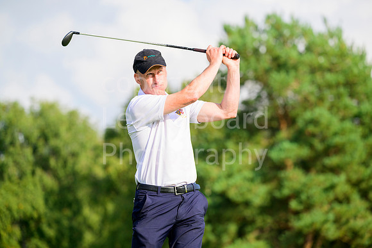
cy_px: 124
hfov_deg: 9.4
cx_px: 186
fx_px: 2274
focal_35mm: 220
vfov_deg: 6.2
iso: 640
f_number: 5.6
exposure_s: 1/2000
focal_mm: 220
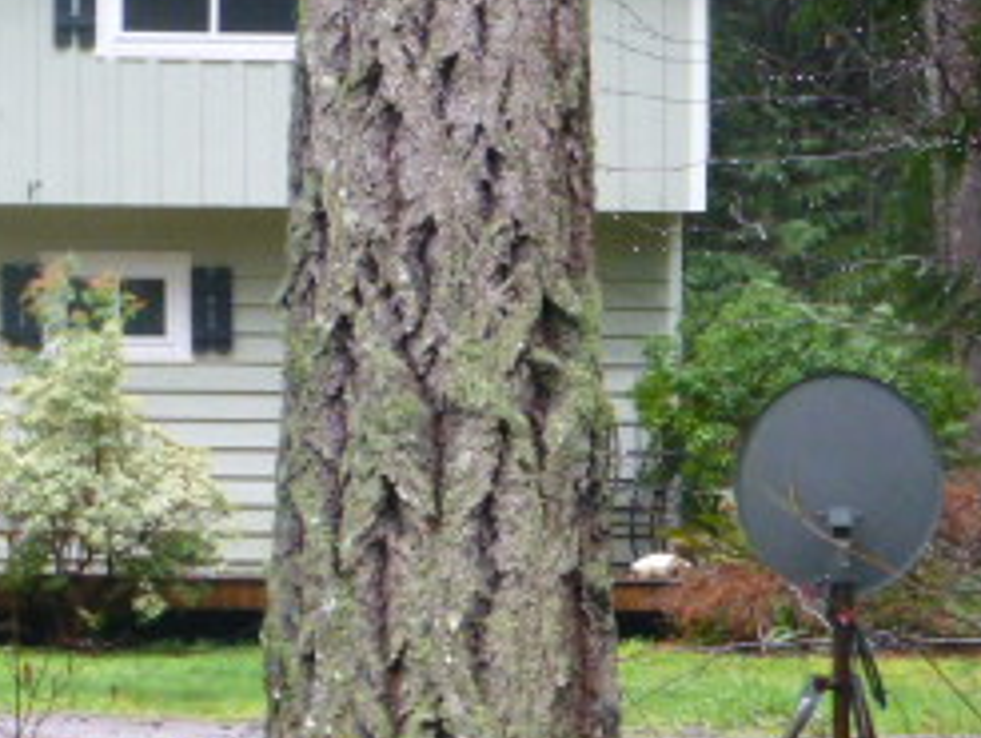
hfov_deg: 8.4
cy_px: 128
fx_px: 6638
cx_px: -219
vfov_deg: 6.4
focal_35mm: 234
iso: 400
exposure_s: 1/20
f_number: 5.2
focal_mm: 16.1
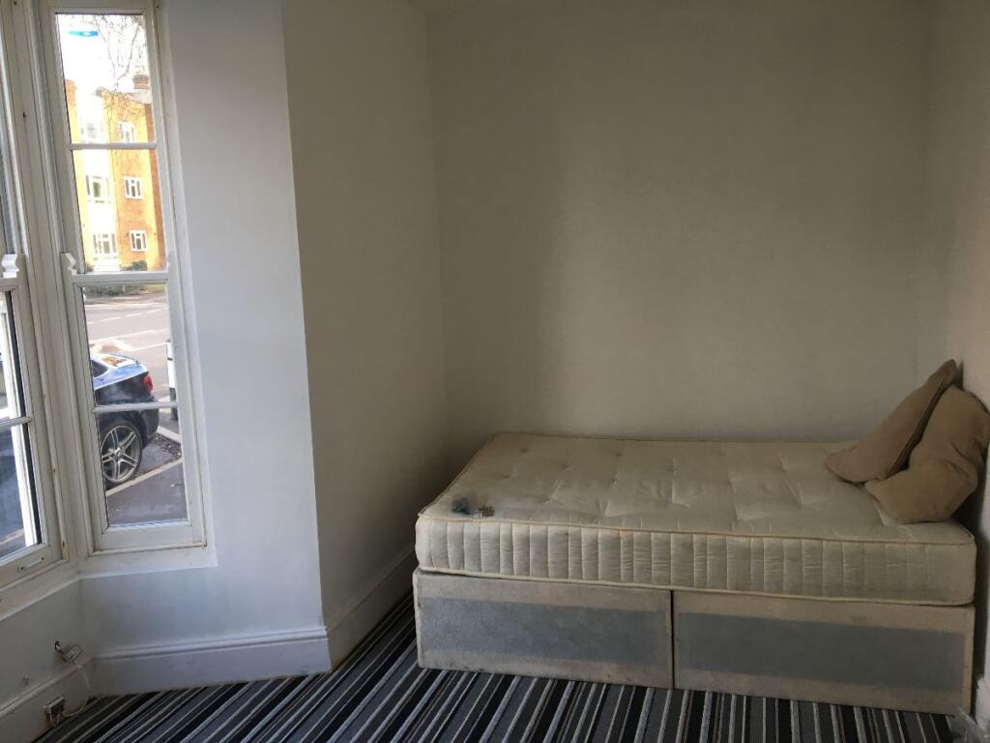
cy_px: 372
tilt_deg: -10.2
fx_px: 829
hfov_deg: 61.7
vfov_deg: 48.2
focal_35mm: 29
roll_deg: +2.0
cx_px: 495
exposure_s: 1/33
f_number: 2.2
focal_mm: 4.15
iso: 25
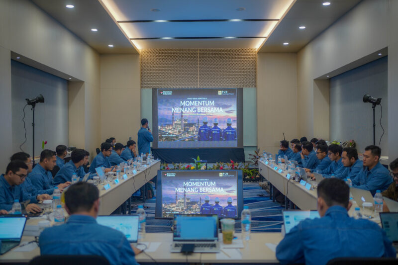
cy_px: 132
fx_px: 387
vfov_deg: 37.8
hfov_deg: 54.4
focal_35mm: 35
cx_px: 199
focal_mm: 35
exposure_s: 1/100
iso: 200
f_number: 2
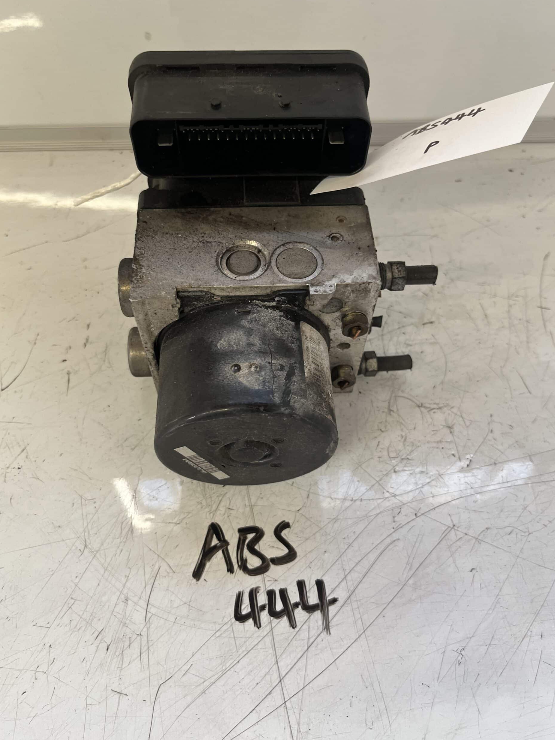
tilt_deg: -54.6
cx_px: 278
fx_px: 577
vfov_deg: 65.3
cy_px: 361
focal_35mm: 27
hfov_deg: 51.4
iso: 125
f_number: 1.6
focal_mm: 5.1
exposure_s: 1/121
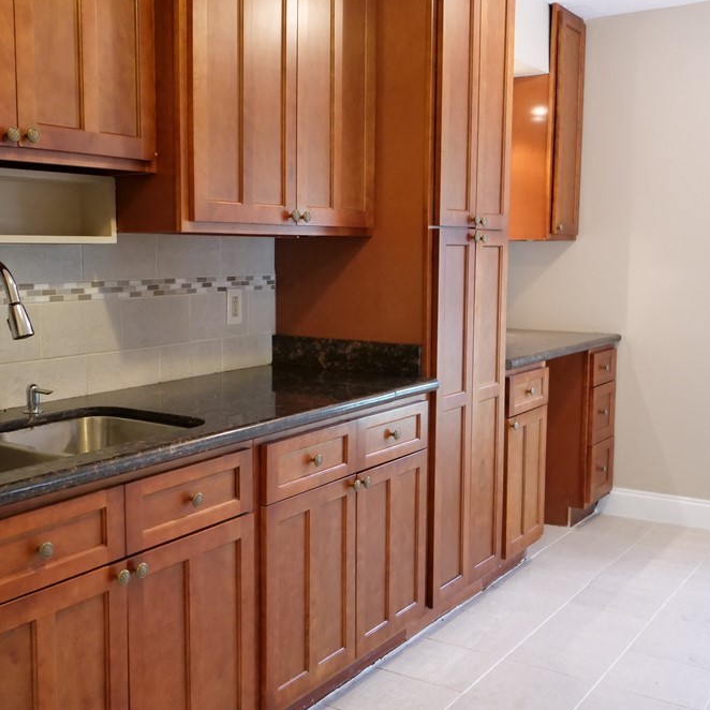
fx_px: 951
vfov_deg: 40.9
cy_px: 355
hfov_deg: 40.7
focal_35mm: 41
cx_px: 275
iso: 1600
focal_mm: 15
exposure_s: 1/60
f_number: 3
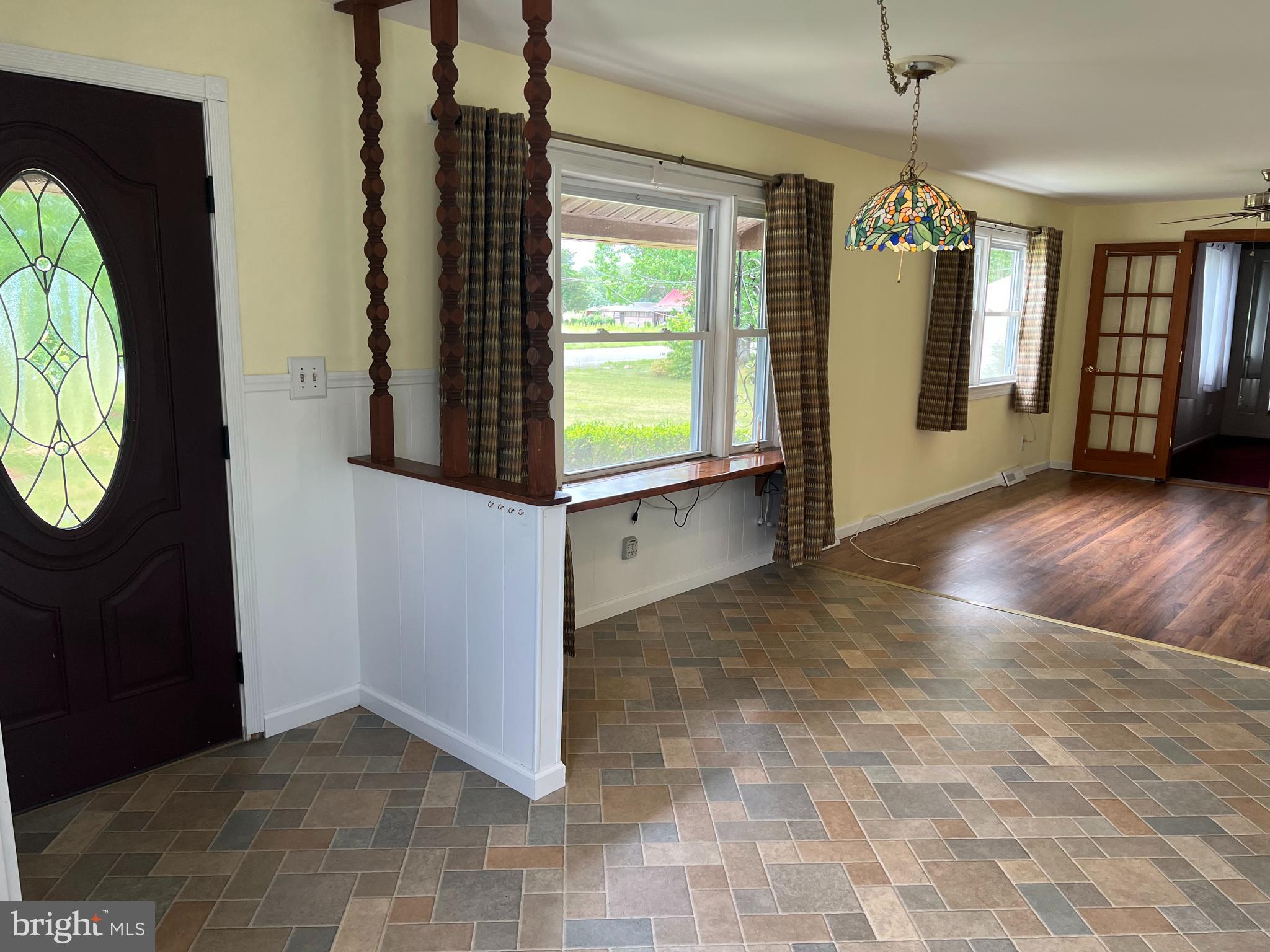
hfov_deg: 67.3
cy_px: 476
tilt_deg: -12.5
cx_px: 635
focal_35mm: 26
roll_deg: -1.6
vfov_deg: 53.1
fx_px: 954
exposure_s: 1/120
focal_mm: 5.7
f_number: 1.5
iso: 100
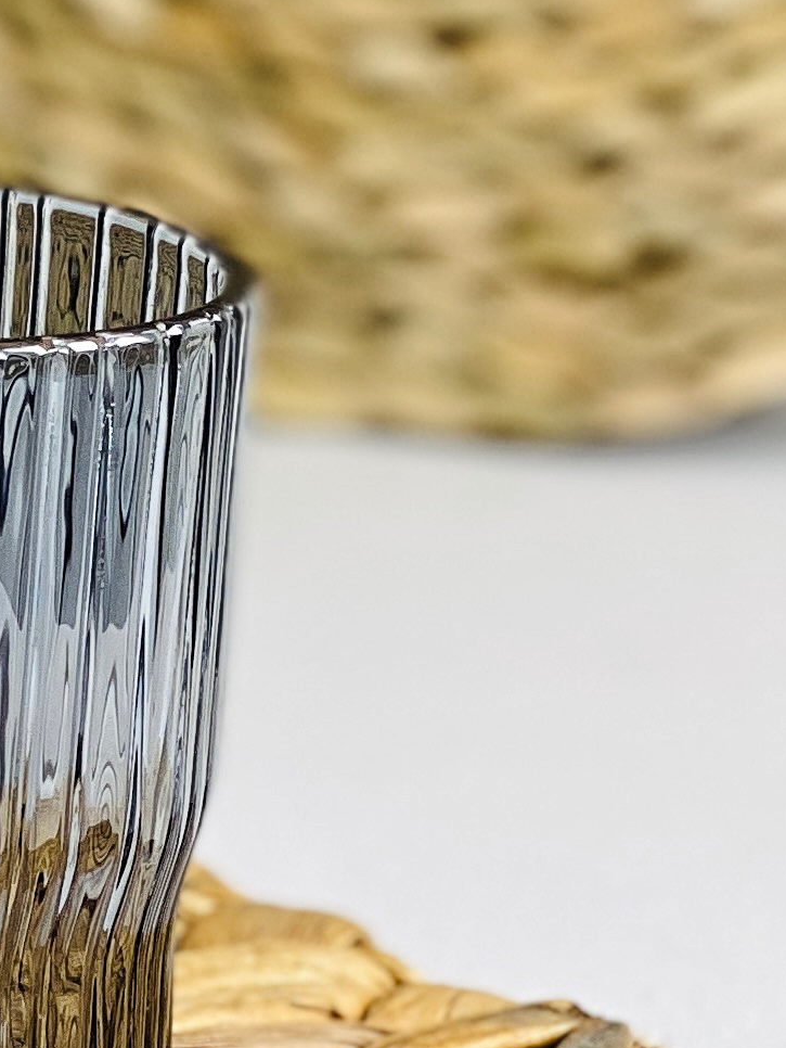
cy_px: 65
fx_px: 6567
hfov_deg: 6.7
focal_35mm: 217
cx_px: -692
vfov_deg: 9.1
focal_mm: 6
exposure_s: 1/100
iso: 32
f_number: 2
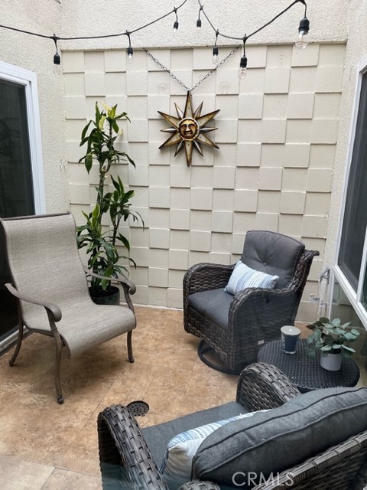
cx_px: 184
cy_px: 245
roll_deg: -1.4
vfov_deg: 67.3
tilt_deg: -13.6
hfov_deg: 53.1
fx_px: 368
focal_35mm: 26
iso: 40
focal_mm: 5.1
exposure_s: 1/201
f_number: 1.6
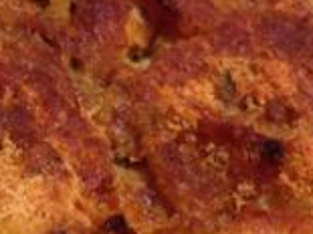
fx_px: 1229
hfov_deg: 14.5
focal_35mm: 136
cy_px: 286
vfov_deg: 10.7
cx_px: 182
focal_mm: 4.12
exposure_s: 1/20
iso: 125
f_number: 2.4
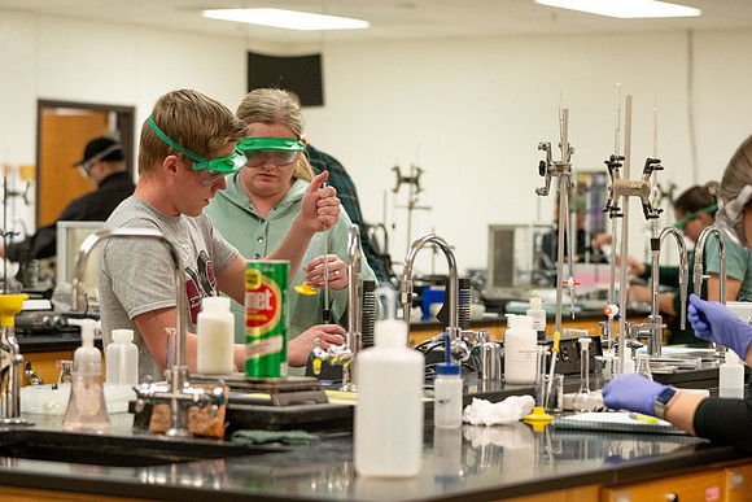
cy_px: 252
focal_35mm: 113
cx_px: 422
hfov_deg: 18.0
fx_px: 2367
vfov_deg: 12.1
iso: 1600
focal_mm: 85
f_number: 3.5
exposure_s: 1/400
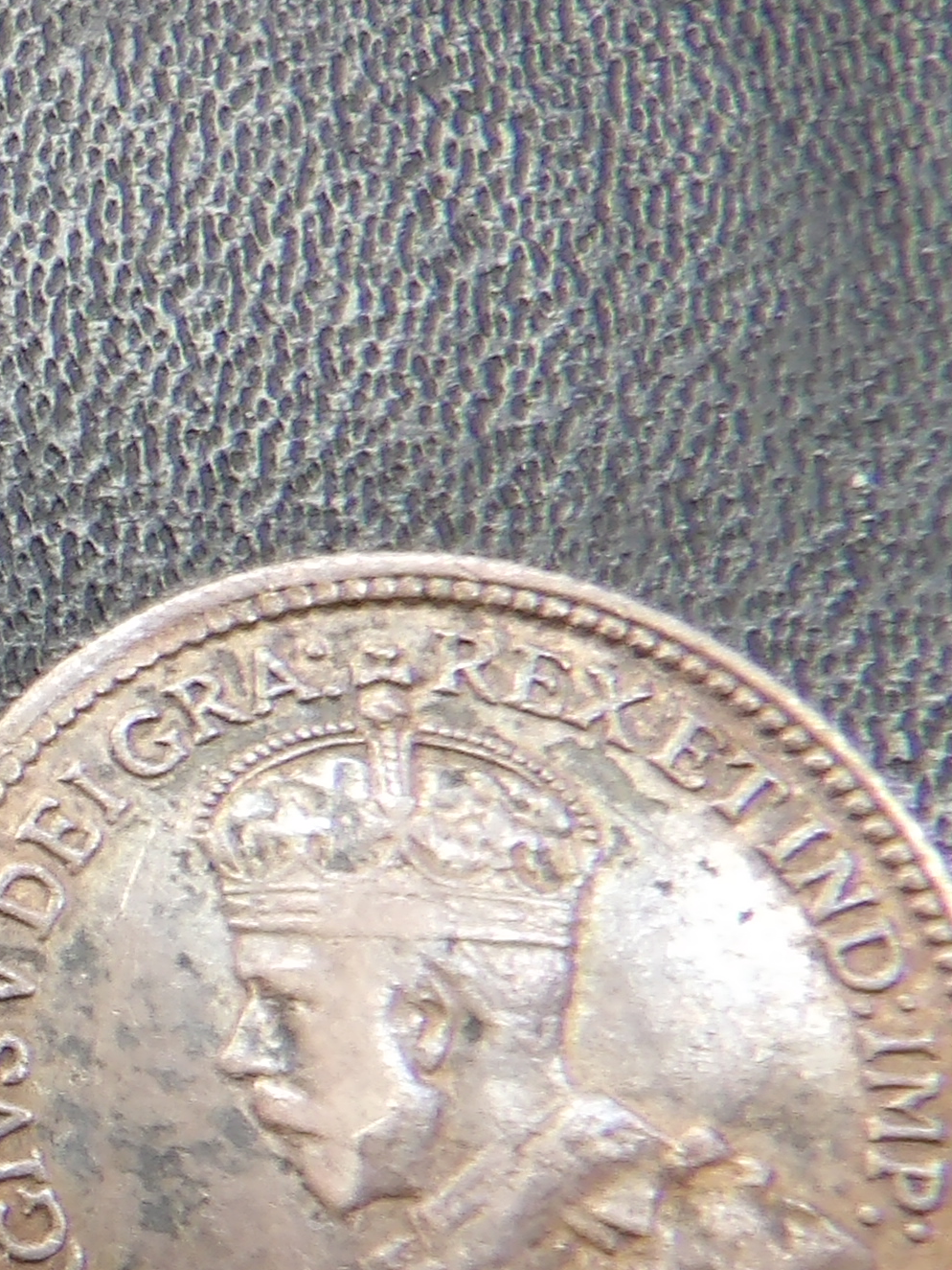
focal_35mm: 90
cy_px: 1008
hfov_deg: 13.2
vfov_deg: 21.5
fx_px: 3300
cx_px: -1187
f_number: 4.1
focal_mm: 4.2
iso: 214
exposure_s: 1/15
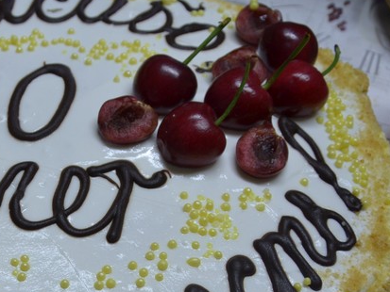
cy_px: 223
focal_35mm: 87
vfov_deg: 16.8
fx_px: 982
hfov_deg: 21.9
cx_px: 35
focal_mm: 25
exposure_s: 1/100
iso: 400
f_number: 4.5
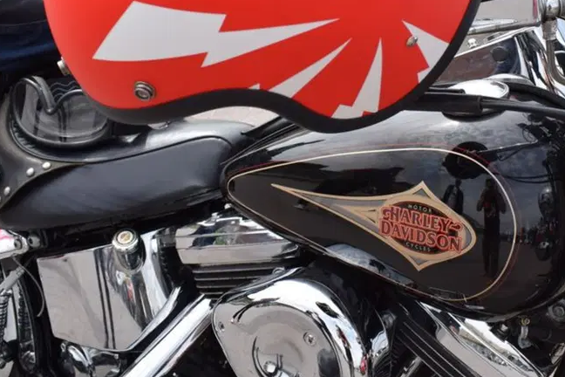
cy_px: 81
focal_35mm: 50
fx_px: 785
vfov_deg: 26.5
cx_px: 364
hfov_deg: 39.3
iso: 200
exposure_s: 1/320
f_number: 9
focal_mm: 18
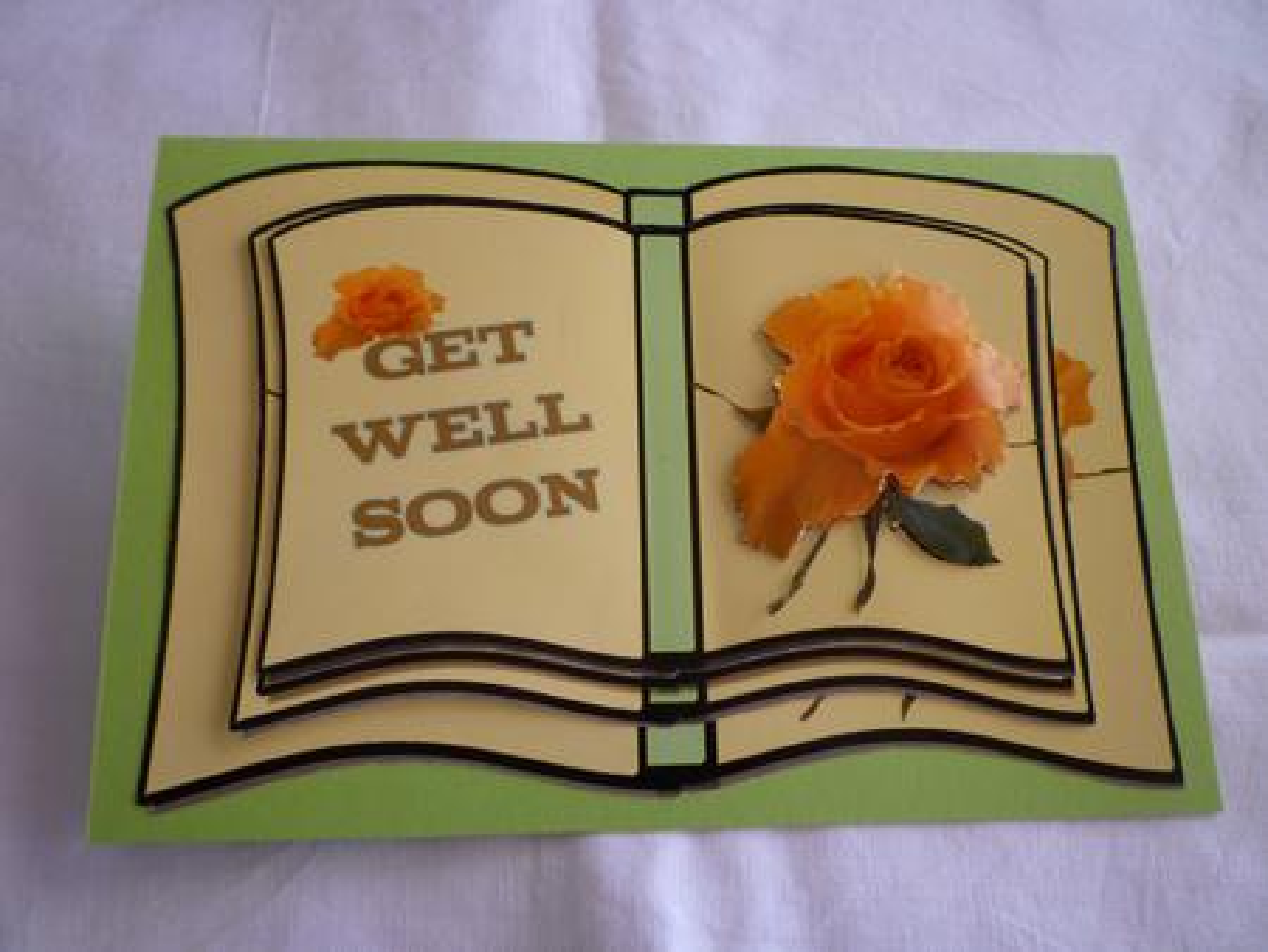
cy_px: 476
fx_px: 1063
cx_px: 634
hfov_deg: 61.6
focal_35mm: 29
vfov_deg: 48.3
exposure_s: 1/30
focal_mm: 5.2
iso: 320
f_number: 3.3
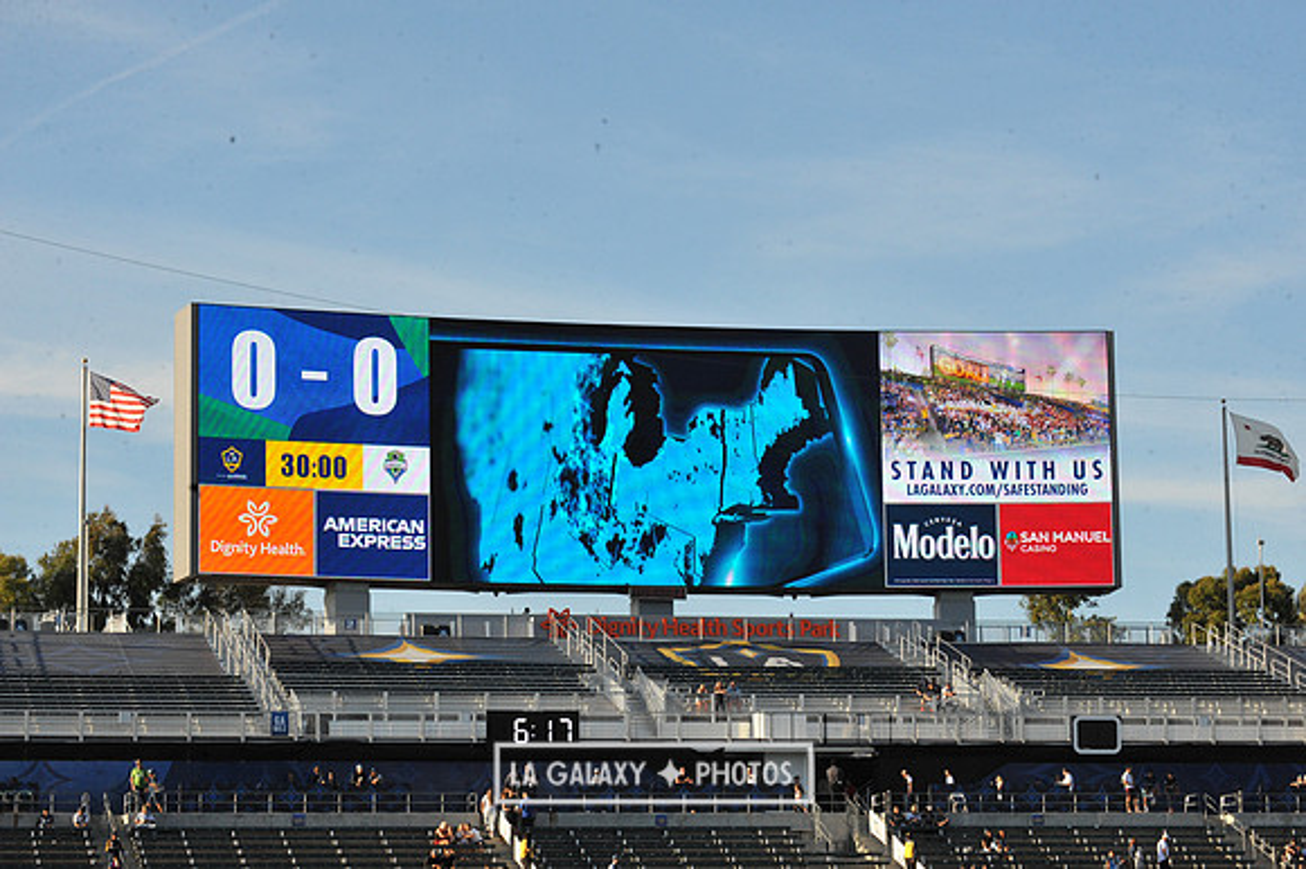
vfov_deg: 13.0
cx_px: 653
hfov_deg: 19.5
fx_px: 3807
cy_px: 434
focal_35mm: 105
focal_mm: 105
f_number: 16
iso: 1600
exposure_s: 1/1000
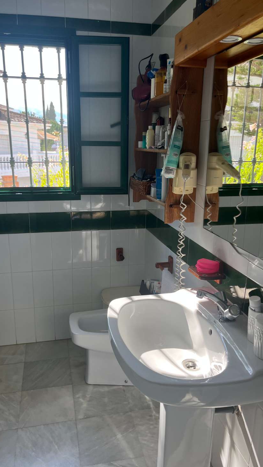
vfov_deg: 66.1
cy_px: 237
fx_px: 360
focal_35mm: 29
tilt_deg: -14.3
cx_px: 121
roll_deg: -0.1
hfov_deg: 40.1
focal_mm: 5.1
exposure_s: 1/188
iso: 40
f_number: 1.6
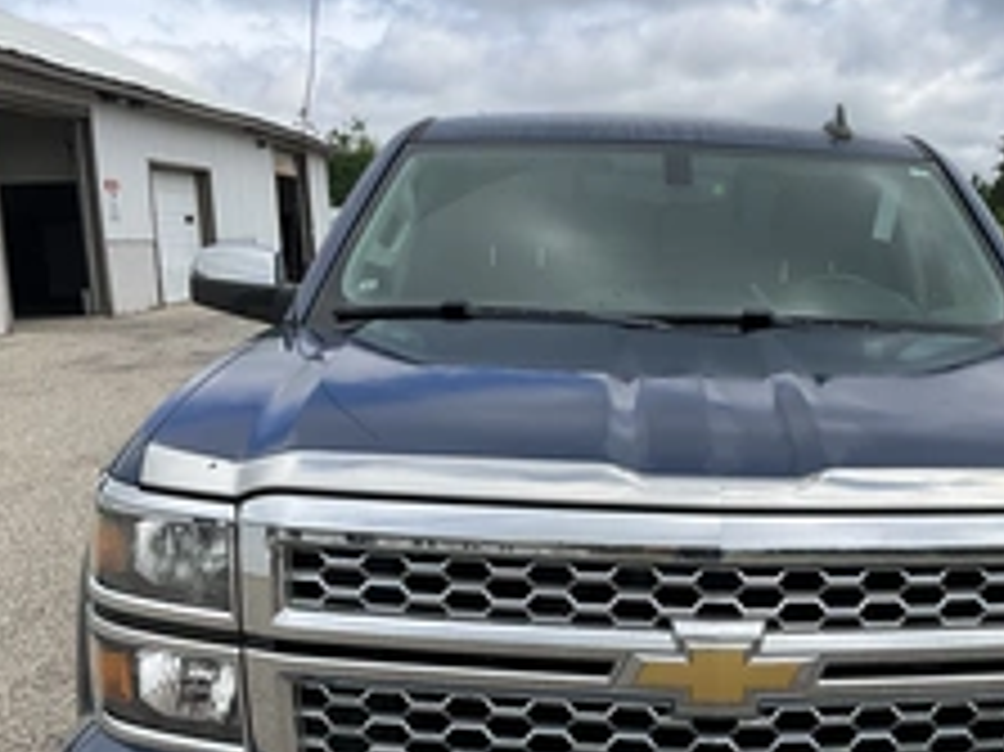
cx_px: 698
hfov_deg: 36.3
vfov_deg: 27.7
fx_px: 1507
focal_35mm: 52
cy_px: 545
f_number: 1.8
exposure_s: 1/1984
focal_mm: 3
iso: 25
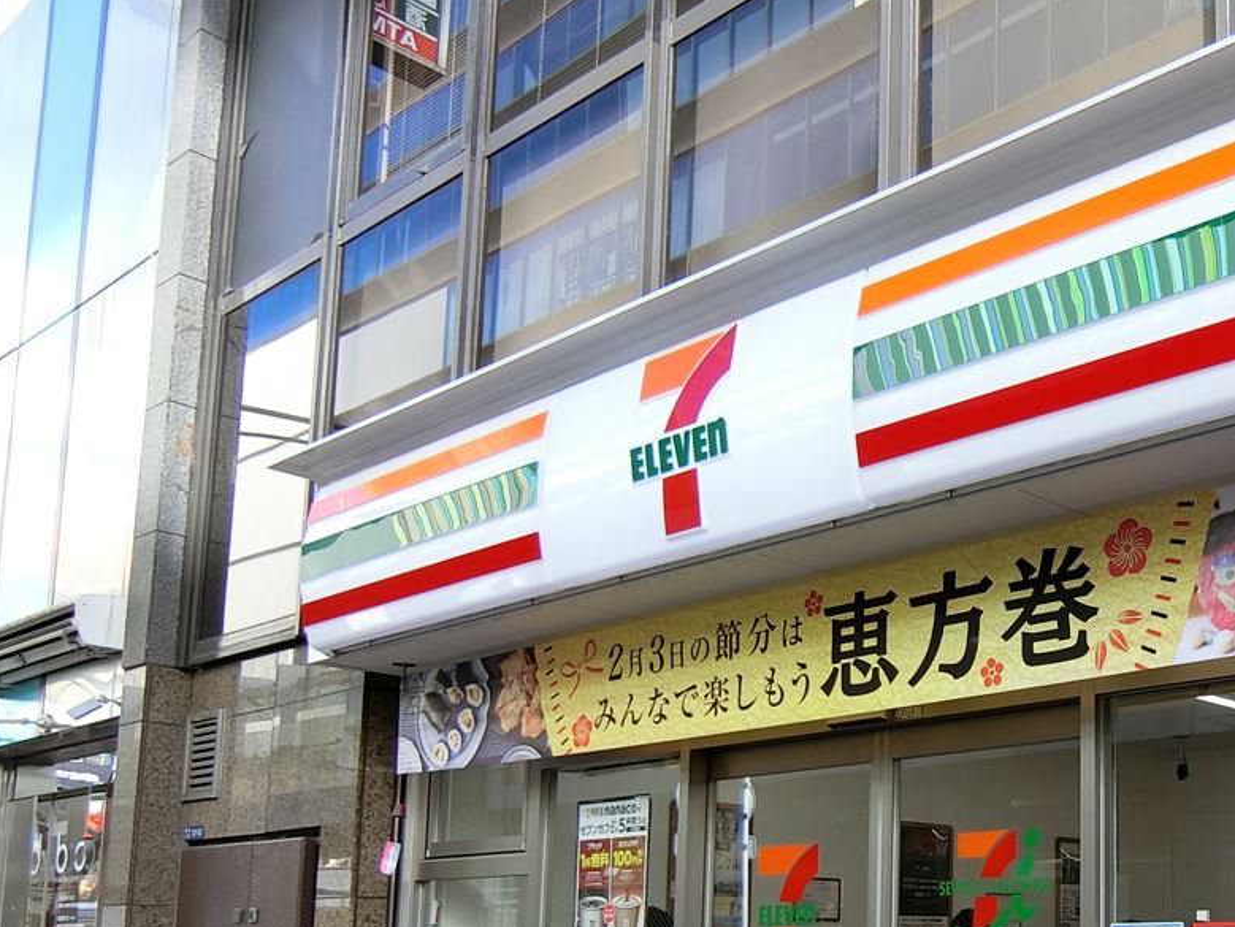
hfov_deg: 42.0
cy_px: 795
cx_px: 1211
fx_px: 1392
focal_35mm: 39
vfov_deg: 35.2
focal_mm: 4.06
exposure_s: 1/160
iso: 80
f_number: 2.7
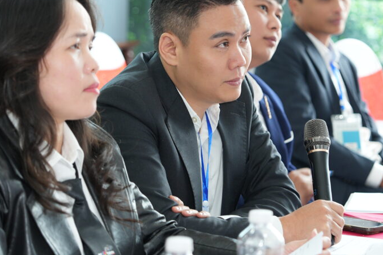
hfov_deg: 12.9
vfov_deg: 8.6
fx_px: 1692
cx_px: 161
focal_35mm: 159
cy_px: 103
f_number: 2.8
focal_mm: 70
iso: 400
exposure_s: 1/100
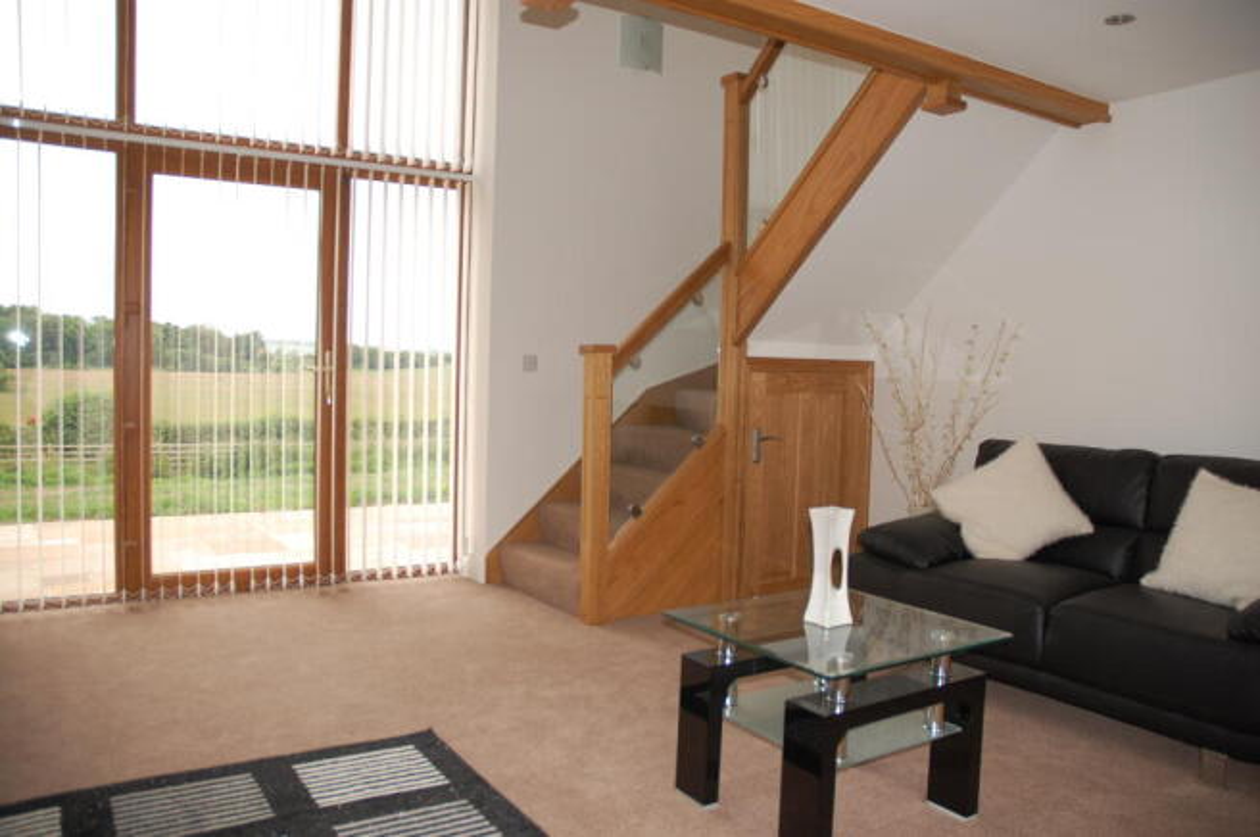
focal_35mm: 27
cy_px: 418
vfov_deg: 47.8
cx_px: 630
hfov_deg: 67.4
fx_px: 944
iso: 200
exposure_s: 1/160
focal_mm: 18
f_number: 3.5
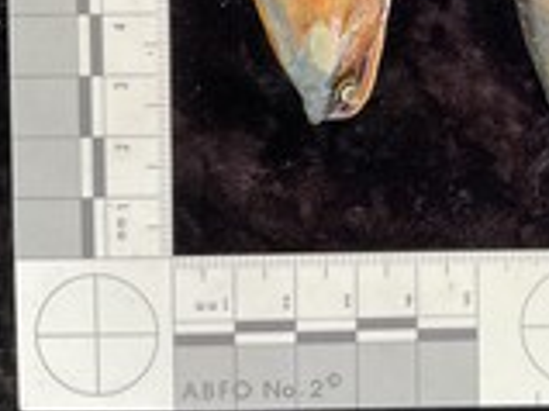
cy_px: 47
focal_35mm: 64
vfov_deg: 22.4
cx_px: 518
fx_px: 1014
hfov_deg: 28.8
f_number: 1.8
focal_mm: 3
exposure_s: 1/60
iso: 40
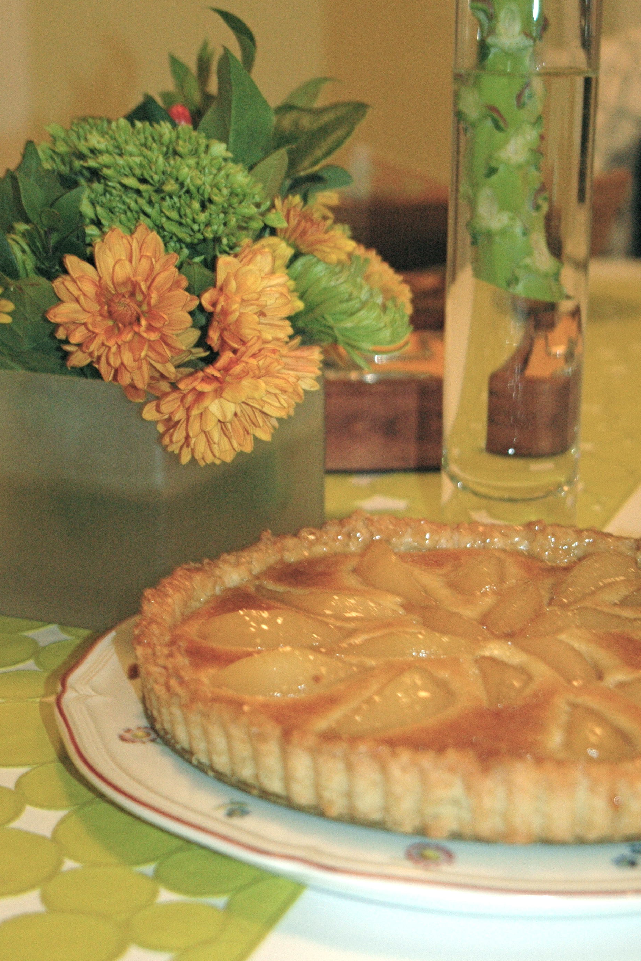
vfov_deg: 29.7
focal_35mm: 68
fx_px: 1816
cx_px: 310
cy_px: 474
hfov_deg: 20.0
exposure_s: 1/60
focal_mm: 42
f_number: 4.5
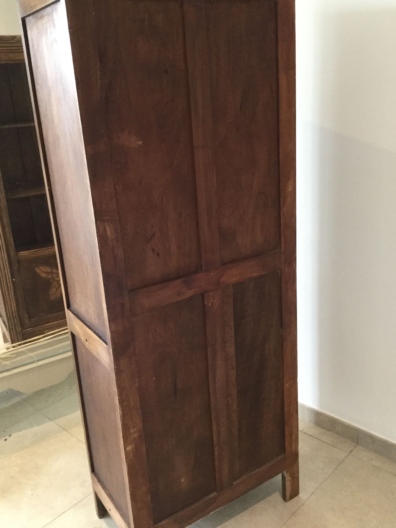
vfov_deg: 53.9
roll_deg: +4.2
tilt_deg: -19.3
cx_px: 213
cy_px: 252
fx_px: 519
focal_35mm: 34
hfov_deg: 41.8
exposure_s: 1/33
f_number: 2.4
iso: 200
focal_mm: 3.3
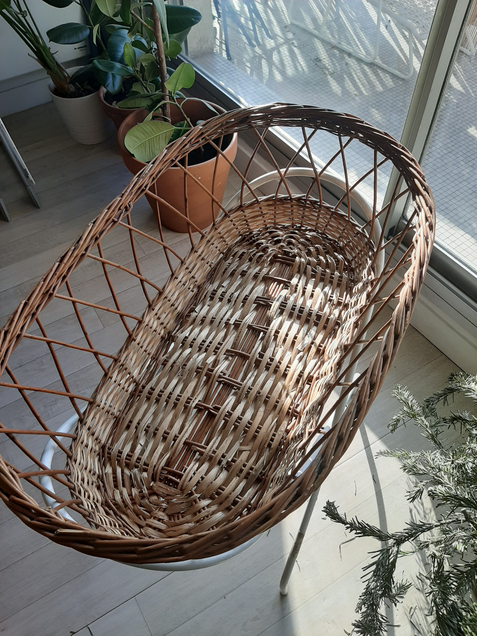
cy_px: 318
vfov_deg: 67.3
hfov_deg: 53.1
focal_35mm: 26
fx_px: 478
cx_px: 238
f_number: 1.7
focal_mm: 3.93
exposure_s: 1/313
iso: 40
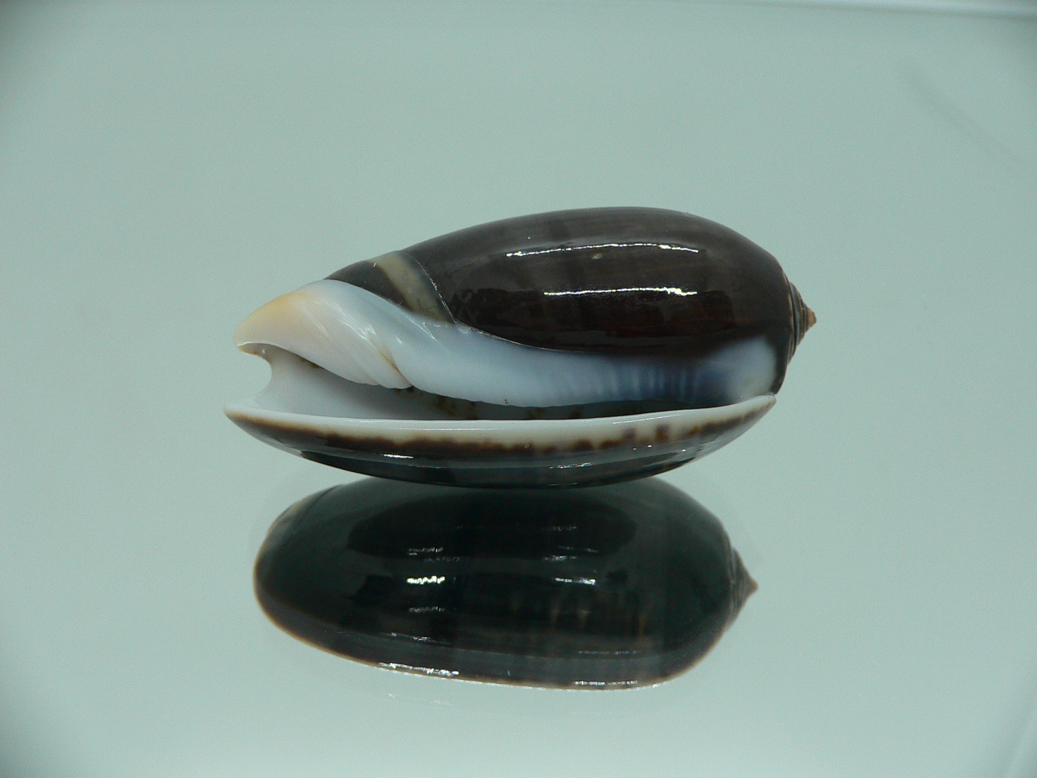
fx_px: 1049
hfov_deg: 52.6
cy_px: 389
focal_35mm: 35
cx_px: 518
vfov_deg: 40.7
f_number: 2.8
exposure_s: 1/60
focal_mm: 4.6
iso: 100
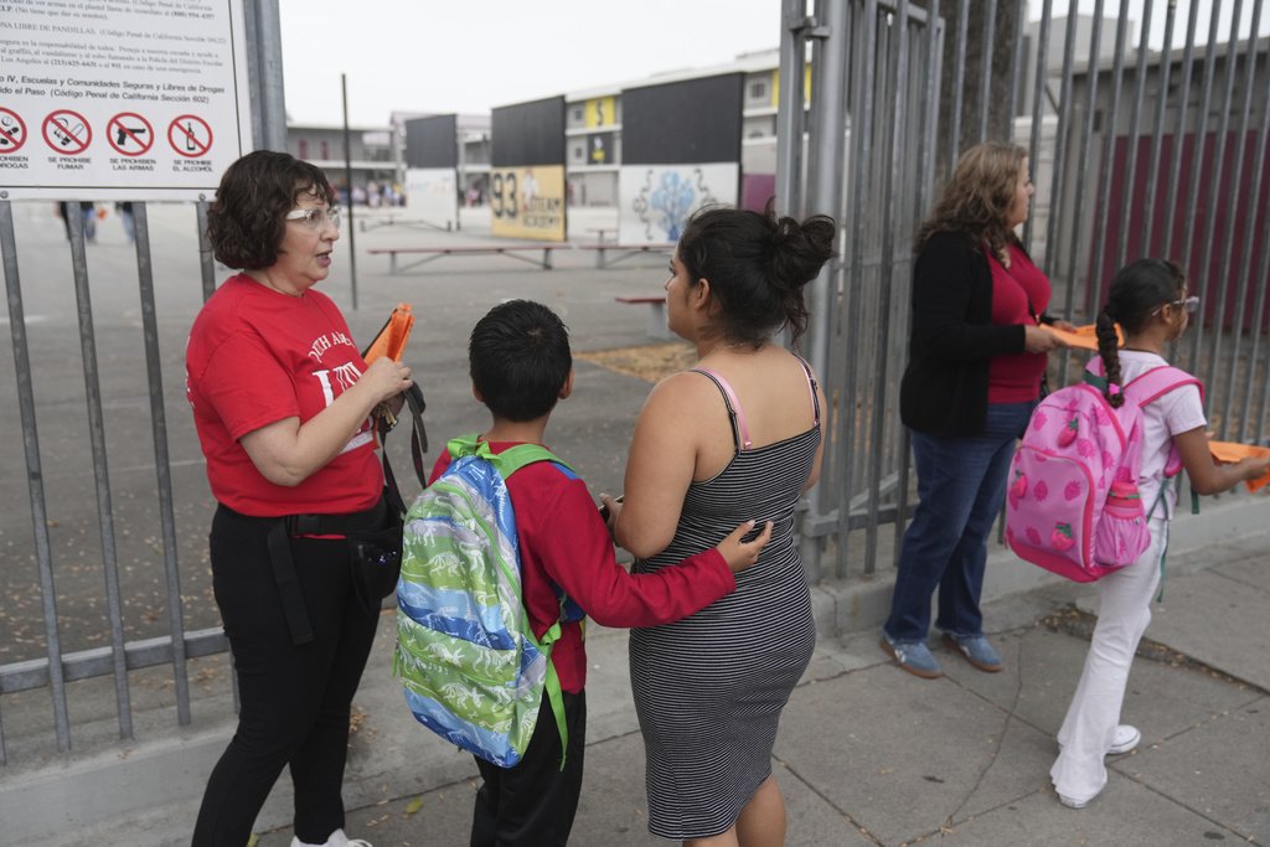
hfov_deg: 61.9
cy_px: 424
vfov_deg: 43.6
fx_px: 1058
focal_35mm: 30
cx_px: 635
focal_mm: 30
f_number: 3.2
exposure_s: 1/800
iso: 1000
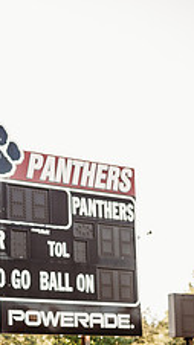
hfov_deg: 22.8
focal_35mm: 50
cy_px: 340
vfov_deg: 37.2
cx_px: -8
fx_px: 458
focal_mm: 24
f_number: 2.8
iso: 200
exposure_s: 1/500
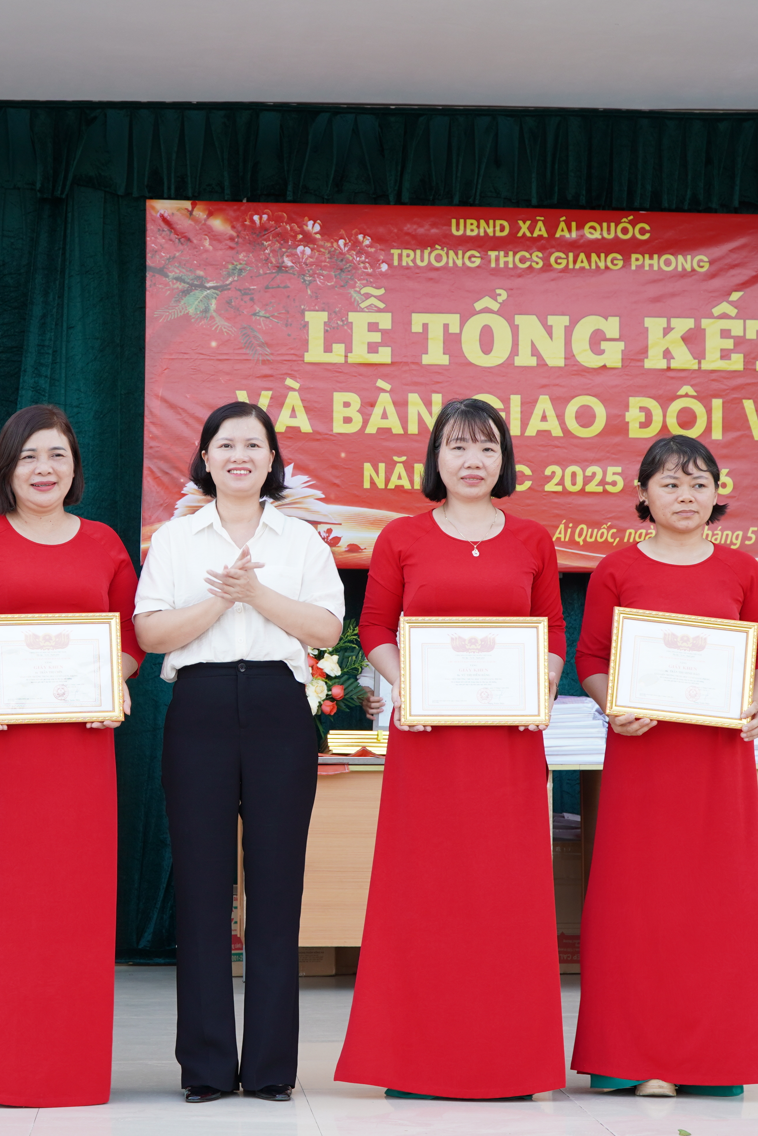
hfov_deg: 17.9
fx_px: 2393
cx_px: 249
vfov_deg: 26.7
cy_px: 562
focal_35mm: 76
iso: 125
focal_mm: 33
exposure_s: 1/60
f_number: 4.5
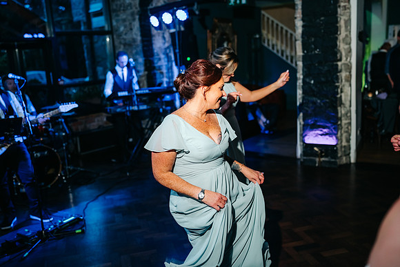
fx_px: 389
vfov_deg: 37.9
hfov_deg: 54.4
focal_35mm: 35
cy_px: 134
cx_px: 200
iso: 400
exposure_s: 1/200
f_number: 2
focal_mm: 35
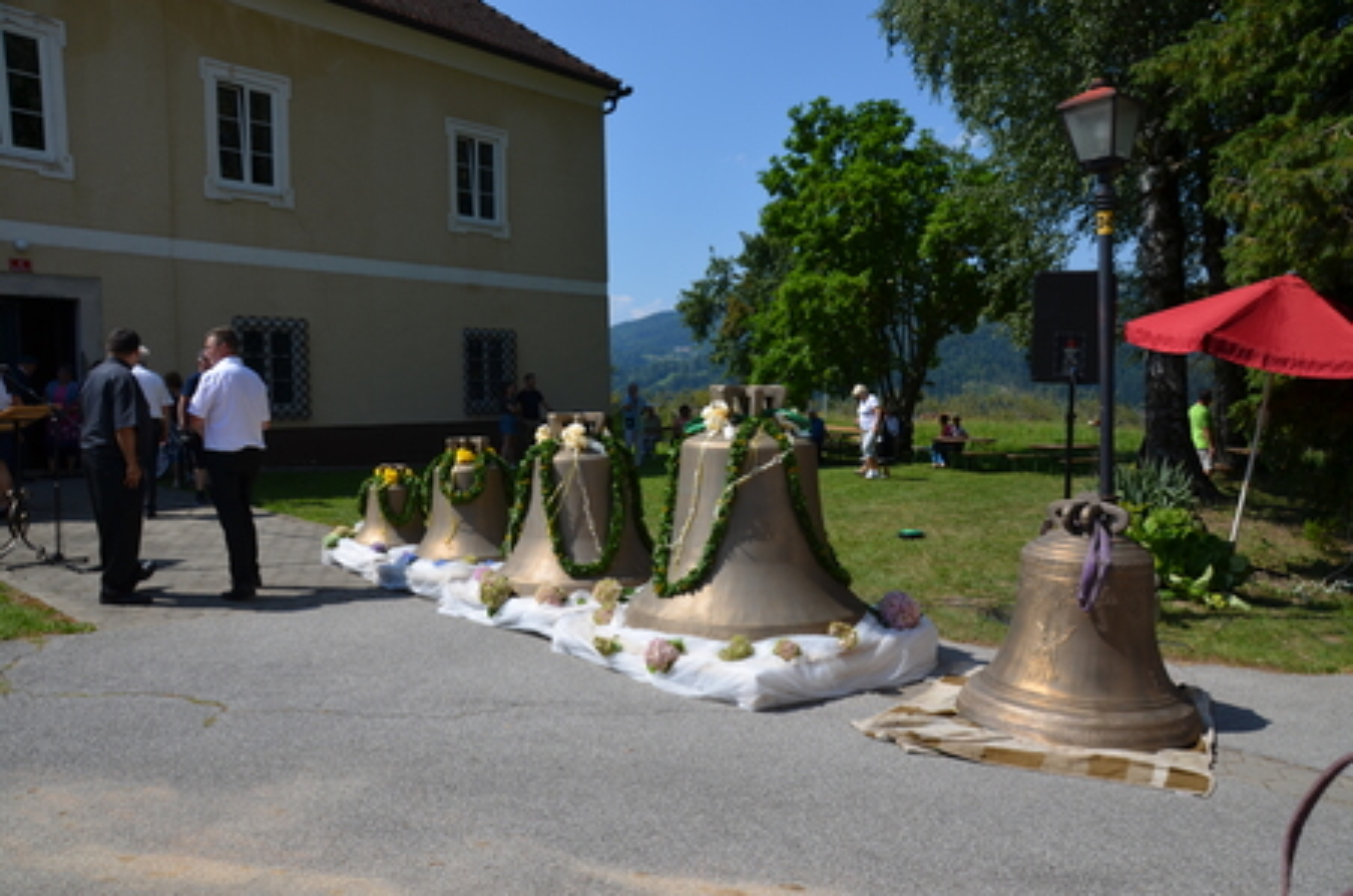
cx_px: 676
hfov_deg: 67.5
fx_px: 1013
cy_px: 448
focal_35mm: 27
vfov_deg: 47.7
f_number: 9
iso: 100
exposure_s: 1/320
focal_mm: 18
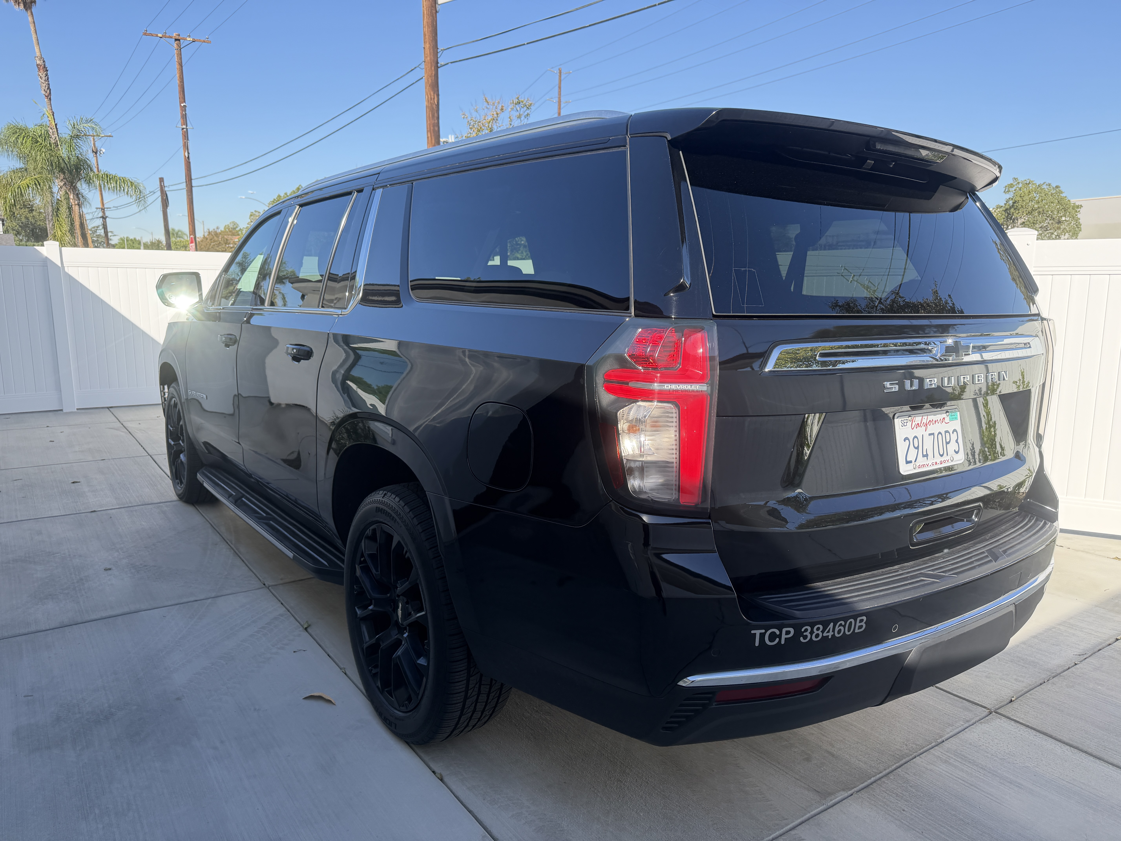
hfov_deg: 71.6
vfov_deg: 56.8
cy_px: 420
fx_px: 777
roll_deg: +0.0
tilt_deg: -9.4
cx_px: 560
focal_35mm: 24
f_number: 1.78
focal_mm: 6.76
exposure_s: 1/1812
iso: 100
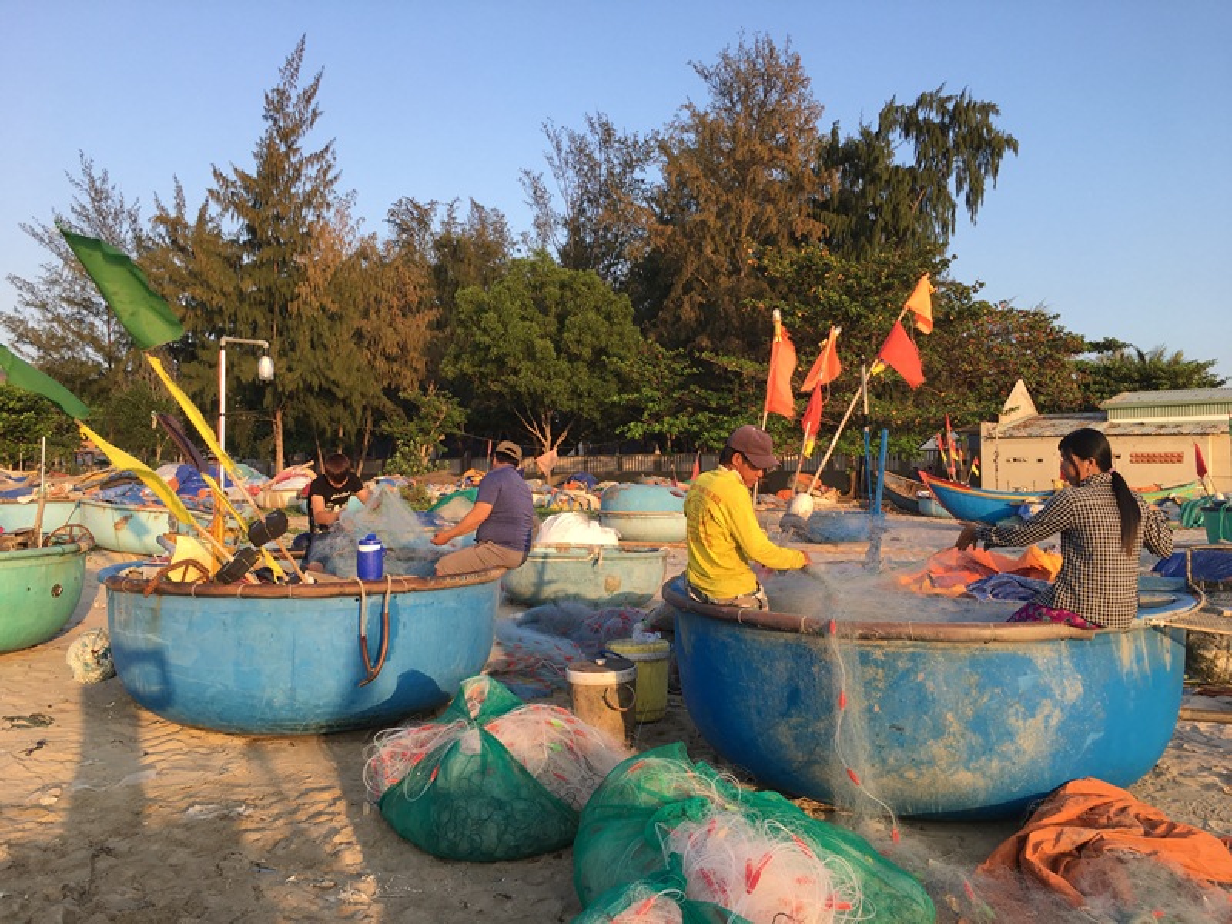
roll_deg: -0.2
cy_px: 462
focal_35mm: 29
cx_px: 616
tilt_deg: +2.4
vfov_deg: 48.2
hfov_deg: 61.7
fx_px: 1032
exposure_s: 1/388
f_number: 2.2
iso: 25
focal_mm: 4.15
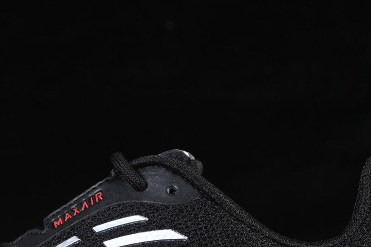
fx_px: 2267
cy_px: 261
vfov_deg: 6.2
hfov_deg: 9.3
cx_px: 112
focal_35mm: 220
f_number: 6.3
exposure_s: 1/60
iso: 160
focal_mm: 50
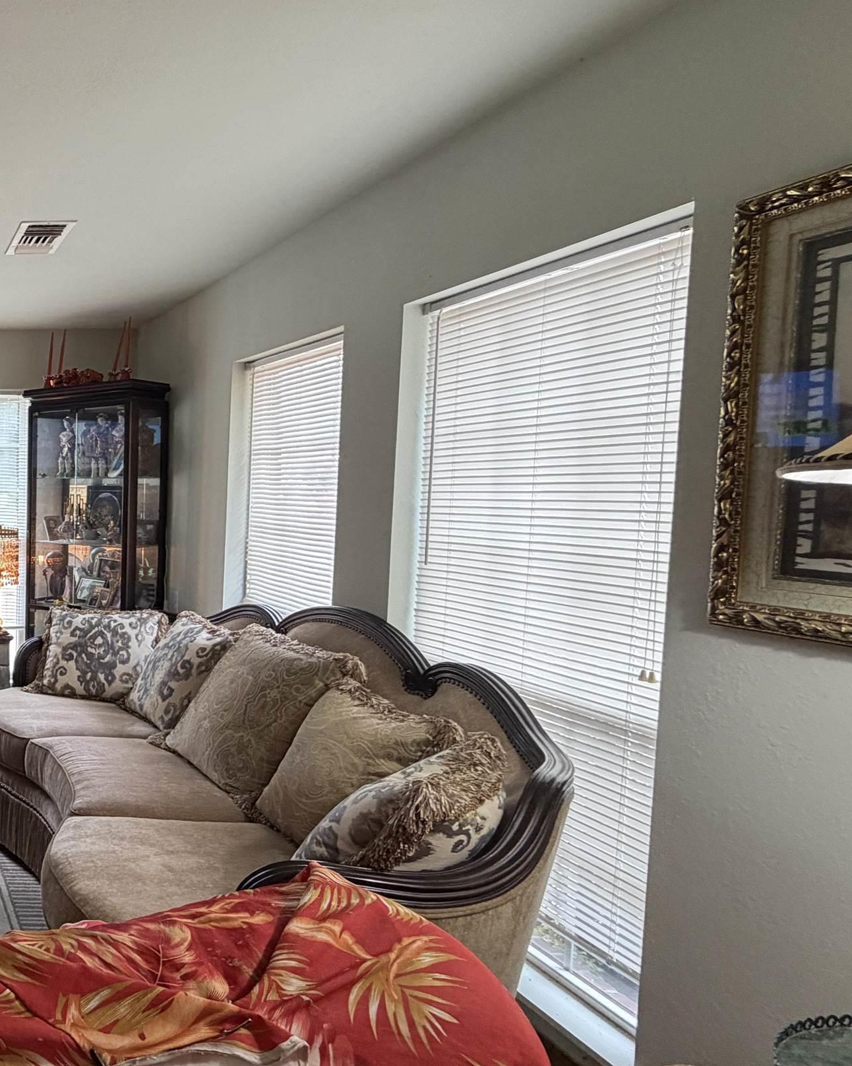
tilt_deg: -3.6
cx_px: -136
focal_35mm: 26
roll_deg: -0.2
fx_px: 820
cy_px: 543
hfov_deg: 40.9
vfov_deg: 66.0
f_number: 2.2
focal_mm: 2.22
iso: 200
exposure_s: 1/60
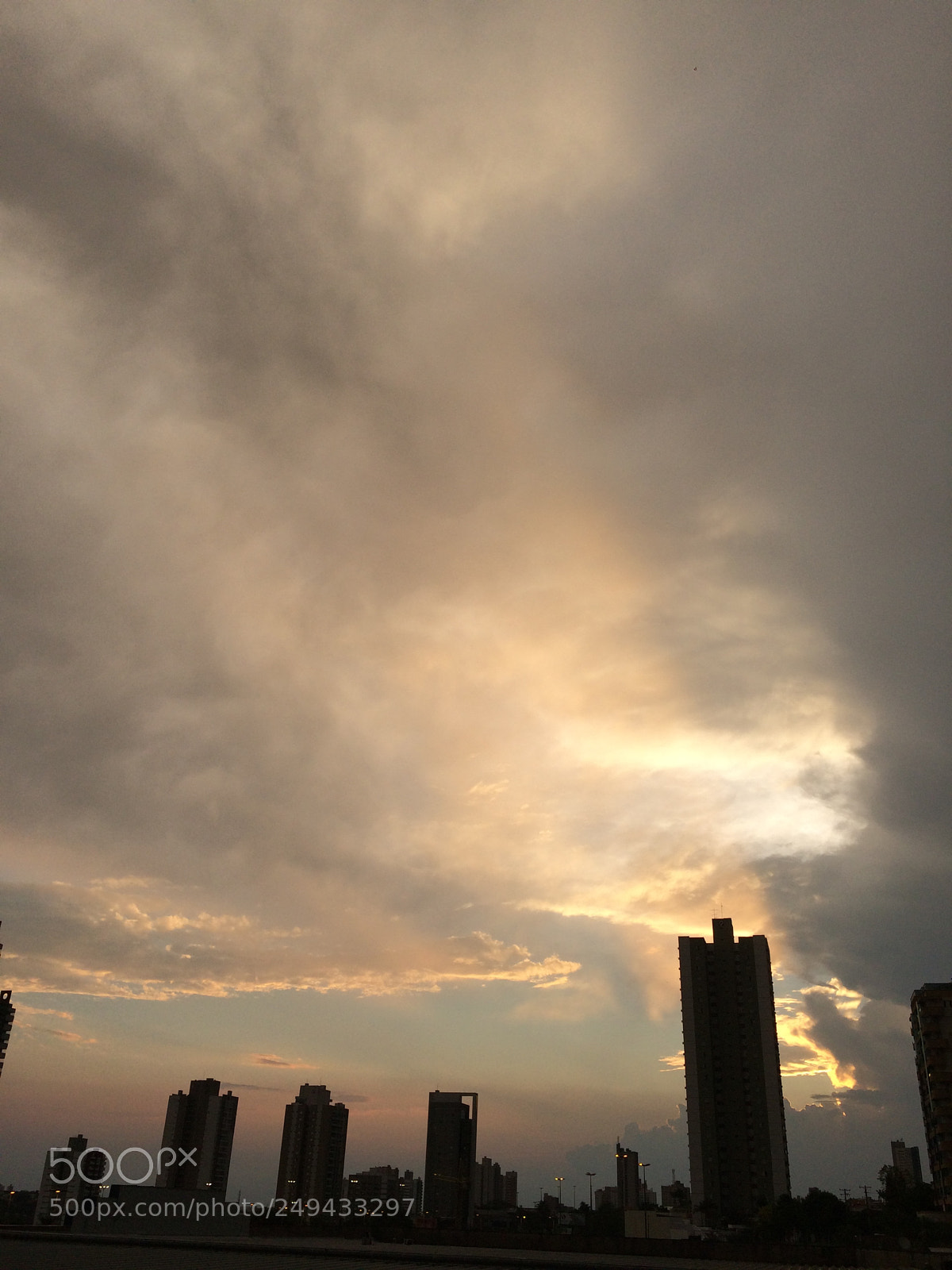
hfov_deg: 48.2
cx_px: 476
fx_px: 1063
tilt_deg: +26.5
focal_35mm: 29
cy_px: 635
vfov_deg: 61.7
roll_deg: -3.1
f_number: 2.2
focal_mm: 4.15
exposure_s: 1/977
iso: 32
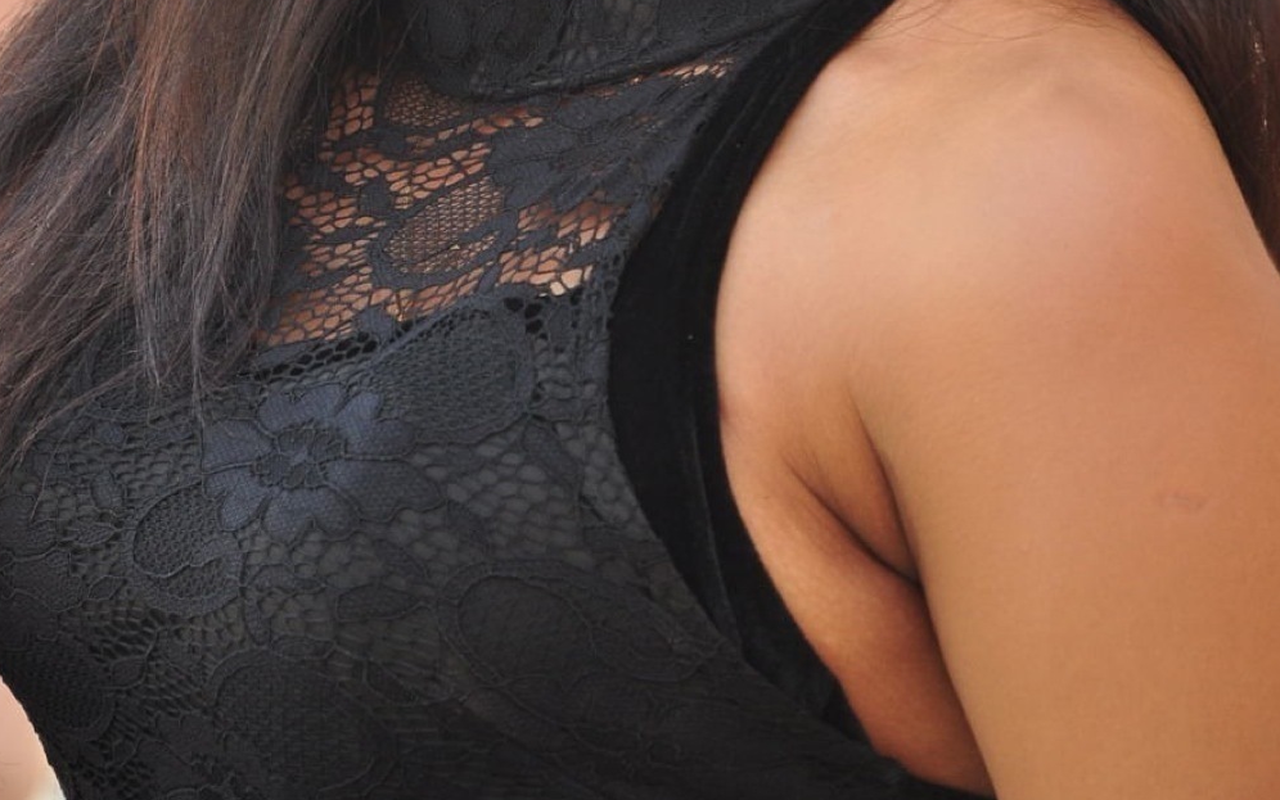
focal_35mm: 291
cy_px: -50
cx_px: 706
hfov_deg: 7.2
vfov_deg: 4.5
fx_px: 10151
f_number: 7.1
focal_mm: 105
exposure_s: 1/125
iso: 400
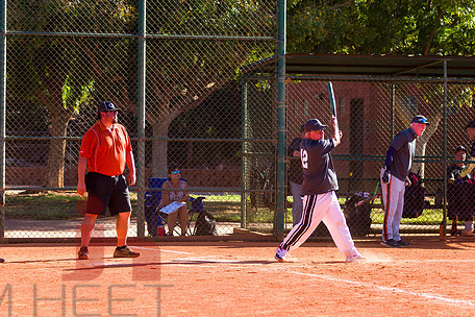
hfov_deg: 11.1
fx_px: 2441
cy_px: 161
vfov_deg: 7.4
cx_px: 318
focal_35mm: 185
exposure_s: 1/2500
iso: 400
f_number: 4.8
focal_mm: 110
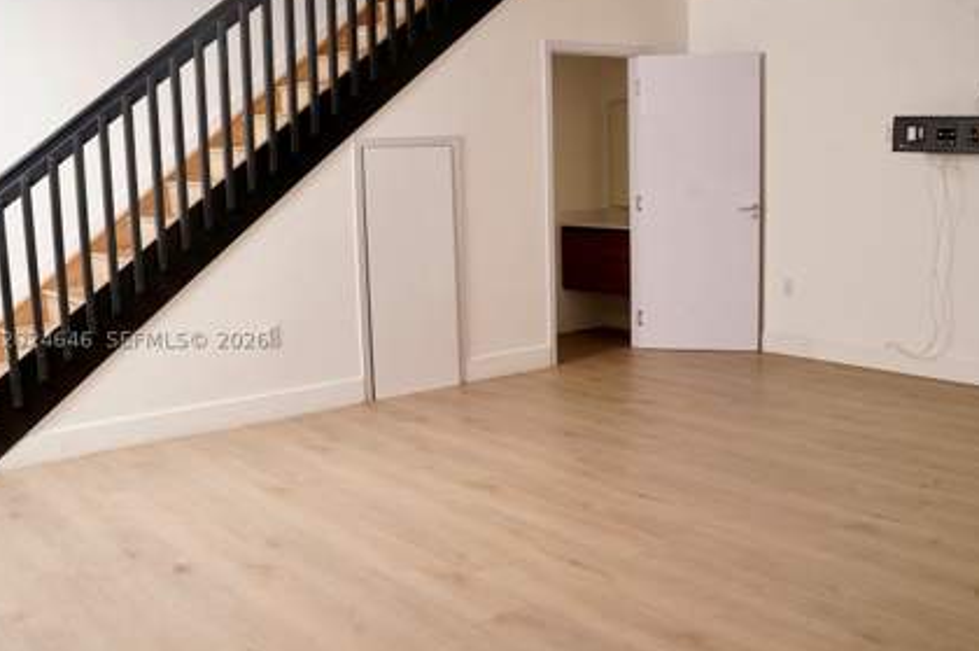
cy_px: 337
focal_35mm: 40
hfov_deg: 48.5
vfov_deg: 33.3
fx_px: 1086
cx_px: 527
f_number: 8
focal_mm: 35
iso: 1000
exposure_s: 1/125
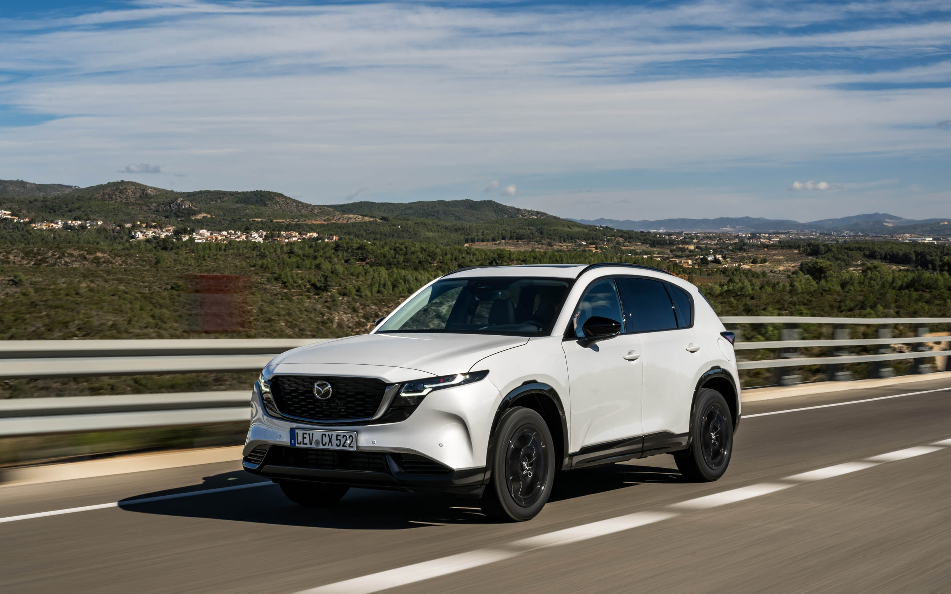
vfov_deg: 22.3
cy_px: 240
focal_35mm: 58
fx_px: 1503
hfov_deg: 35.1
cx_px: 463
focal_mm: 46
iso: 40
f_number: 18
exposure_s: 1/30
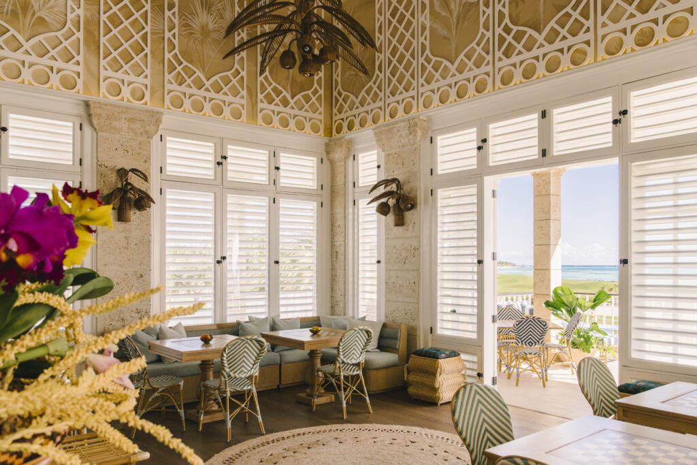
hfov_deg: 63.7
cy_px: 232
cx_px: 348
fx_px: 562
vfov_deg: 45.0
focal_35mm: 29
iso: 100
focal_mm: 29
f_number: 7.1
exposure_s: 1/200
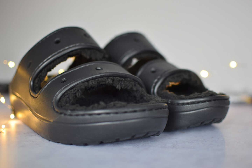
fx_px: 367
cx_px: 126
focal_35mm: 52
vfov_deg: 25.8
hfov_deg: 37.9
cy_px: 84
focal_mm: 35
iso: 100
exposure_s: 1/40
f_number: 1.8
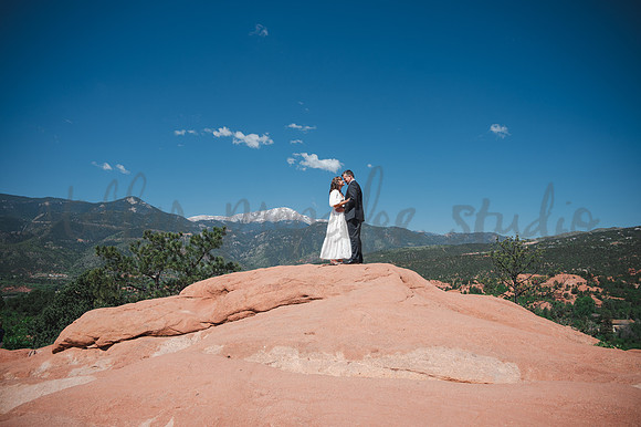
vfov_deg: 53.1
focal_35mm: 24
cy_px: 214
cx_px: 320
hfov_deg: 73.8
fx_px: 427
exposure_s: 1/1600
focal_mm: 24
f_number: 4
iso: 100
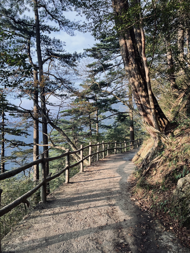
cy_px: 126
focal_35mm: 26
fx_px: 190
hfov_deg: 53.1
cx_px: 95
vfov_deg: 67.3
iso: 50
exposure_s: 1/310
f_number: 1.5
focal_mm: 5.7
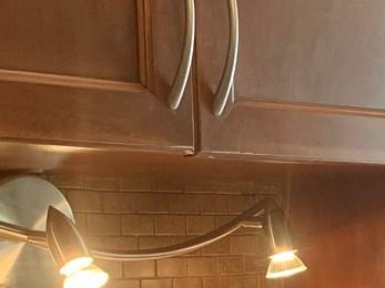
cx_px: 302
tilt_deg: -8.2
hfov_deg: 16.3
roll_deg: +1.9
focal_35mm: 120
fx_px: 1334
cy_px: 465
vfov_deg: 11.7
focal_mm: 4.25
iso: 64
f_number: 1.8
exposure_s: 1/60
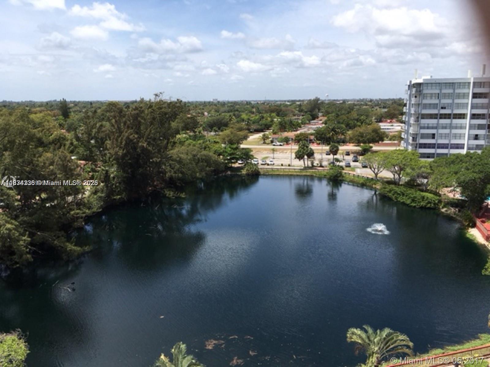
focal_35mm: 29
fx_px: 411
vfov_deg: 48.2
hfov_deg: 61.7
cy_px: 184
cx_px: 245
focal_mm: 4.15
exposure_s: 1/2331
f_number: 2.2
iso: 25
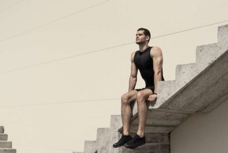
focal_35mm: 50
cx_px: 114
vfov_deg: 27.1
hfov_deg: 39.5
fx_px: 317
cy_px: 76
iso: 200
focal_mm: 50
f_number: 4.5
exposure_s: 1/3200
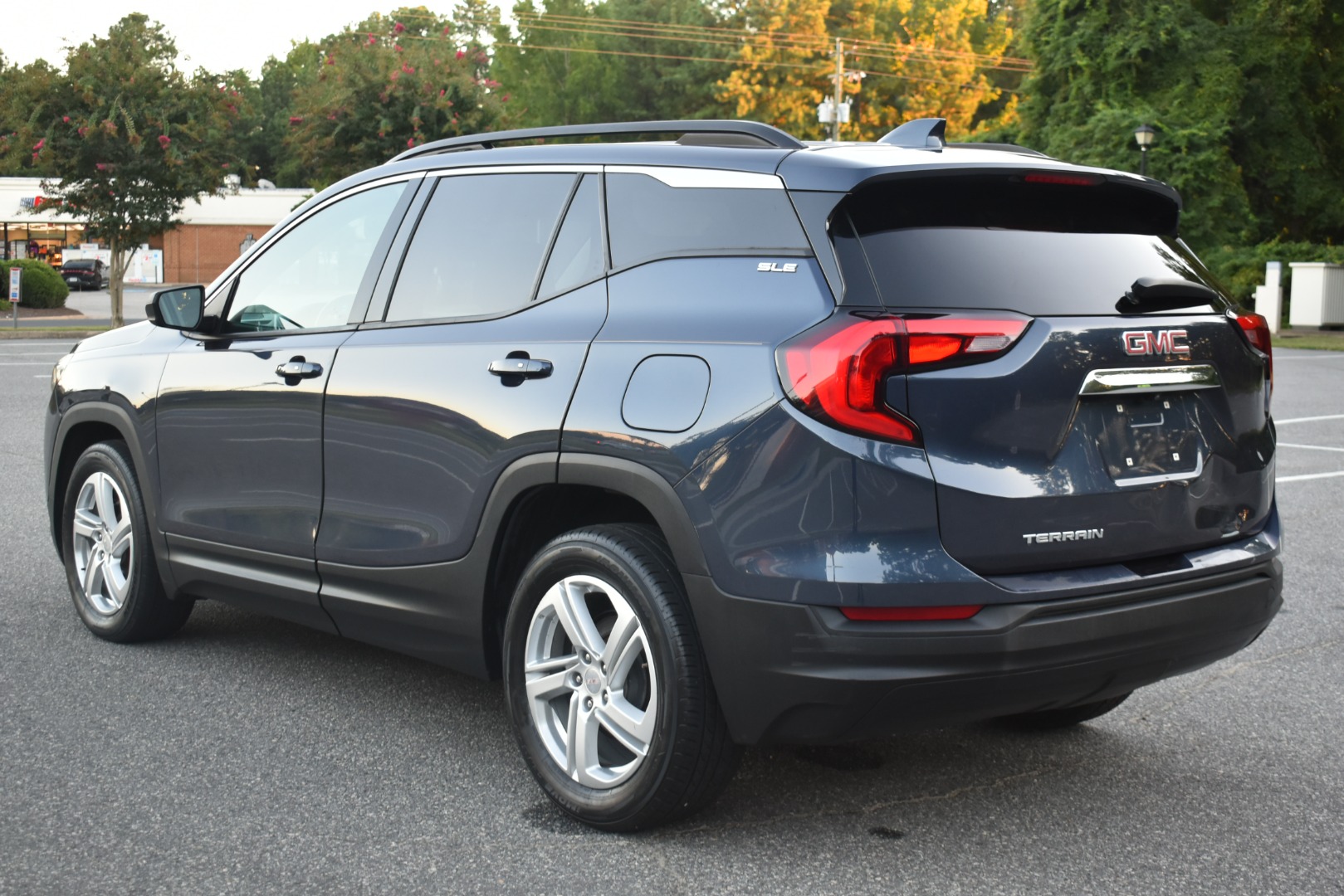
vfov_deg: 28.1
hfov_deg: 41.1
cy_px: 448
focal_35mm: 48
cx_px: 672
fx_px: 1792
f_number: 4.5
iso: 640
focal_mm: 32
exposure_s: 1/60
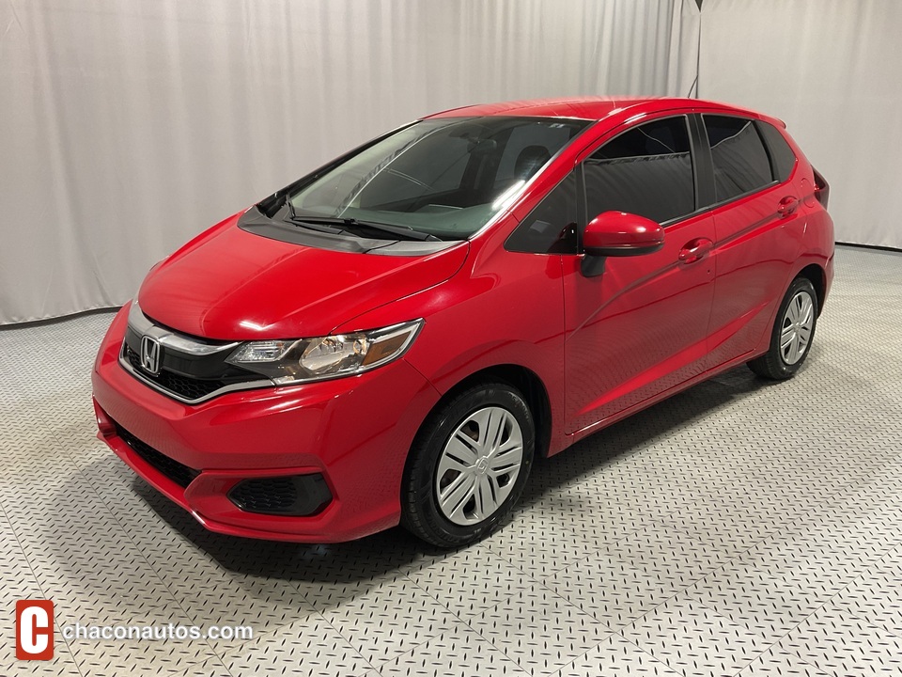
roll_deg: +0.4
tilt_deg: -16.1
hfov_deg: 61.7
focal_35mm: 29
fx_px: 756
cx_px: 451
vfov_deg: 48.2
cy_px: 338
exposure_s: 1/50
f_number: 1.8
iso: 64
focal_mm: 3
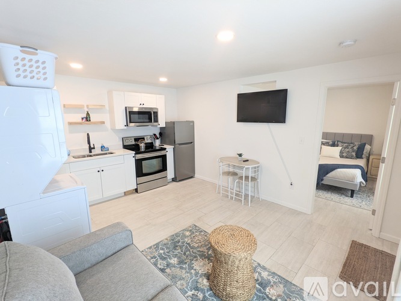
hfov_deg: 94.5
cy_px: 150
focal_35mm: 16
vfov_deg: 78.1
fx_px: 185
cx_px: 200
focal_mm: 2.22
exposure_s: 1/24
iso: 53
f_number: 2.2
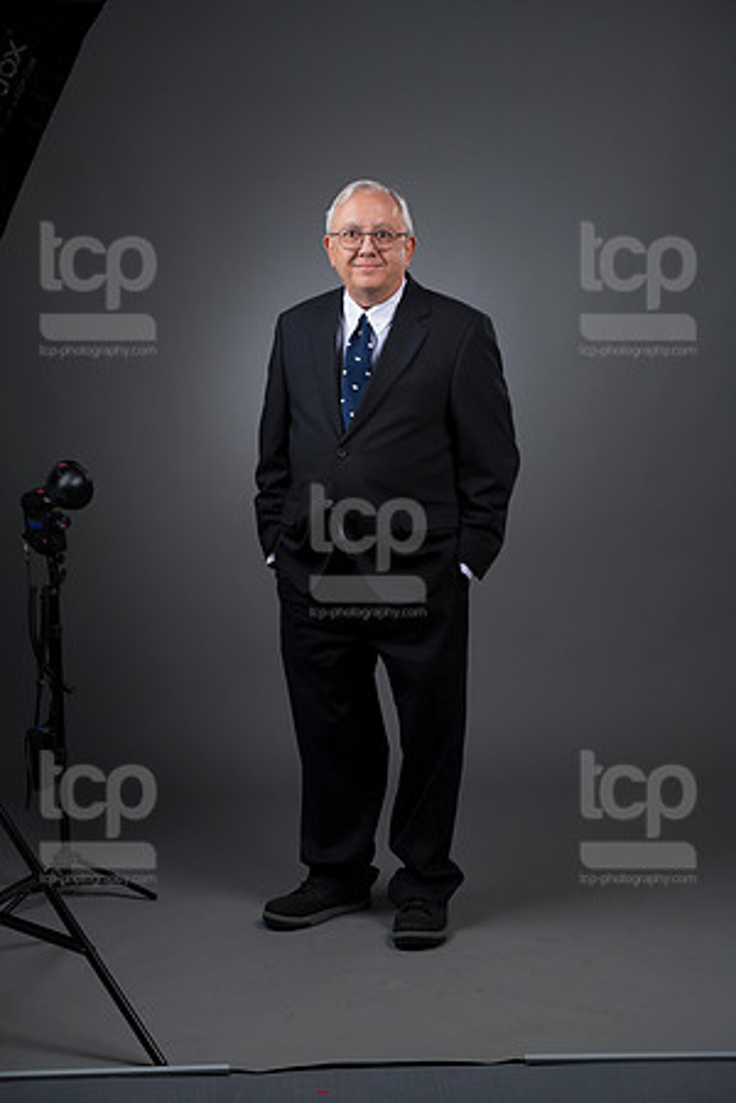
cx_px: 368
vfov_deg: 25.4
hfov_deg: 17.1
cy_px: 552
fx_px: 2453
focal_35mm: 80
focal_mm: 80
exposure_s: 1/250
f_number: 5.6
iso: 160
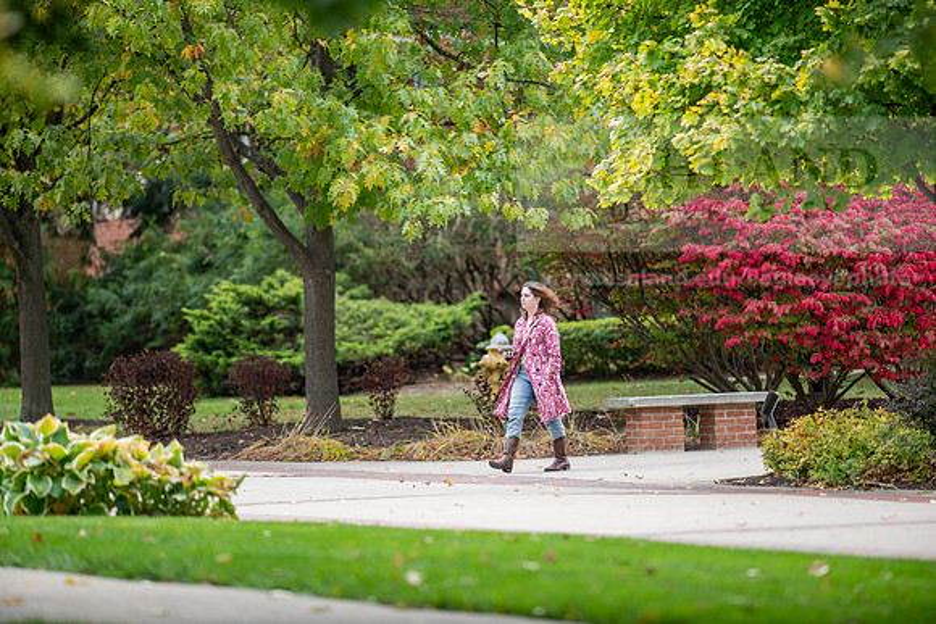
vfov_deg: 4.6
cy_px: 312
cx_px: 468
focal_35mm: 300
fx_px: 7801
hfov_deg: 6.9
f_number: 3.2
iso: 320
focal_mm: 300
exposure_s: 1/500
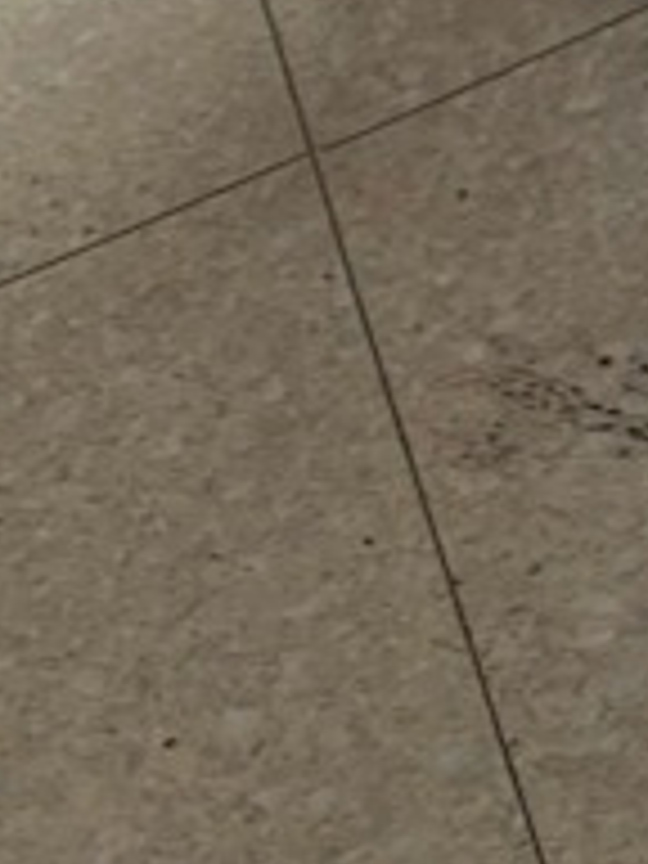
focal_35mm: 173
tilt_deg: -27.8
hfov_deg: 7.3
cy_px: -1868
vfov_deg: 8.9
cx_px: 2120
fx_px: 4318
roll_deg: -0.9
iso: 50
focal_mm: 5.1
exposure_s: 1/203
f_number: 1.6
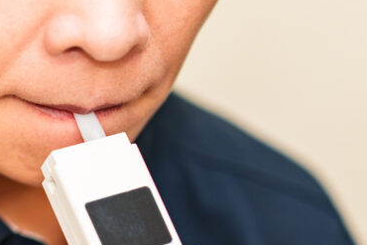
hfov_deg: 8.8
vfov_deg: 5.8
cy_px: 334
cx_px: 201
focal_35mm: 235
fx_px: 2397
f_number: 2
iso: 100
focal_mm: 85
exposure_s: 1/160
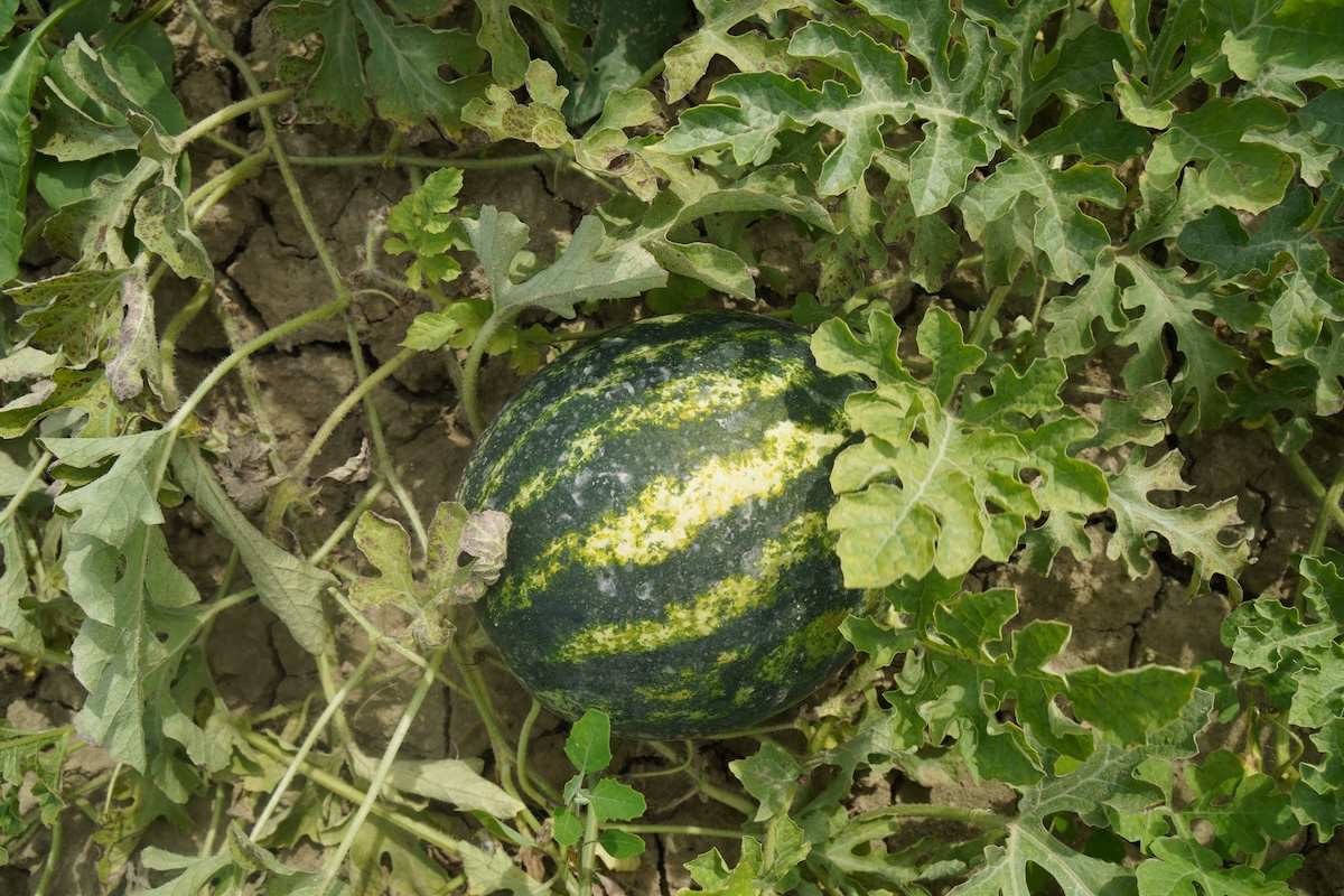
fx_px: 952
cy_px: 448
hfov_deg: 70.4
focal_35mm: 26
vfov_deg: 50.4
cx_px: 672
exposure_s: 1/200
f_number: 7.1
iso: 100
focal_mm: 17
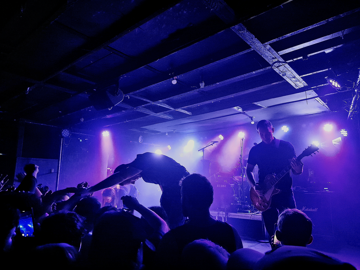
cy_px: 135
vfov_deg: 58.9
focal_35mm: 23
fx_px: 239
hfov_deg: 73.9
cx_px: 180
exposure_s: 1/100
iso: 2000
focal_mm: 5.4
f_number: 1.8
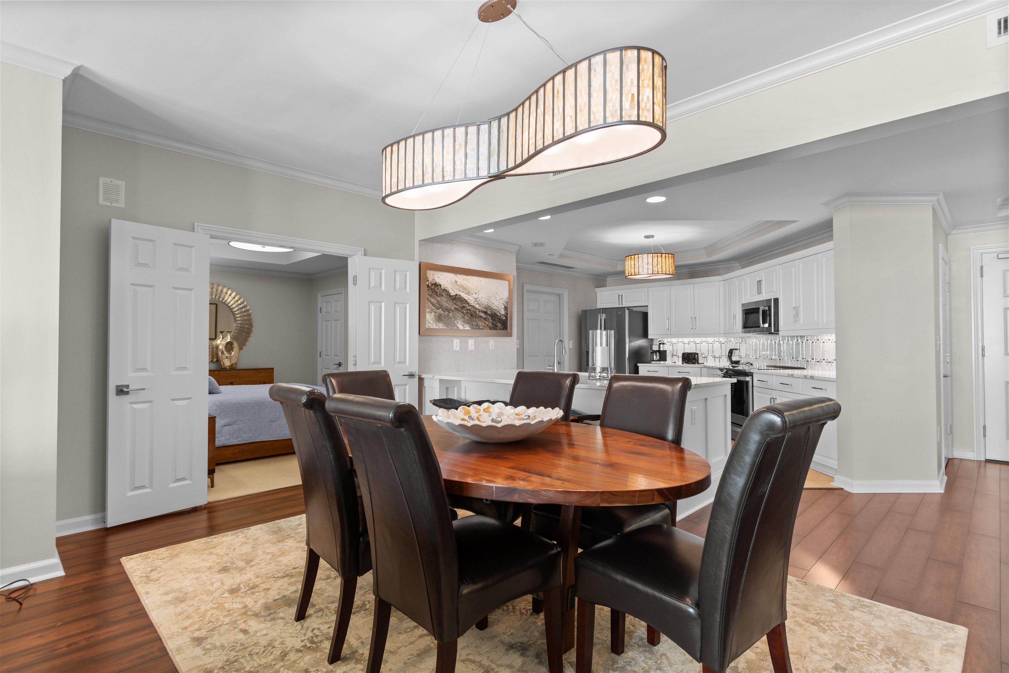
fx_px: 476
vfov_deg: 70.4
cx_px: 504
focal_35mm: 17
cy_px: 336
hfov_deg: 93.3
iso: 100
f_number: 4.8
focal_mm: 11.5
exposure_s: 1/3
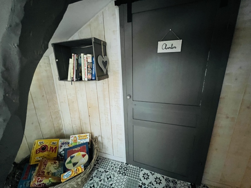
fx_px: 94
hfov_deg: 106.2
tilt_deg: -14.6
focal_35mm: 13
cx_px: 126
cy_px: 94
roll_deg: +2.0
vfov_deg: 89.9
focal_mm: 1.57
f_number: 1.8
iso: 1250
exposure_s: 1/41
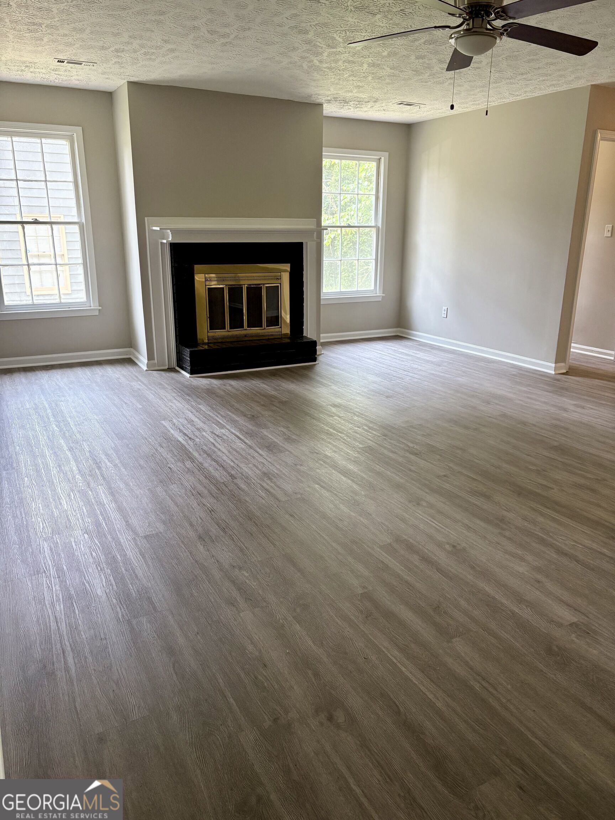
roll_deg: -0.4
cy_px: 410
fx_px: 616
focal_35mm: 26
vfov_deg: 67.3
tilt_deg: -15.4
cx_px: 308
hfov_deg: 53.1
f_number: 1.6
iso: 160
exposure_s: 1/120
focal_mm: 5.96
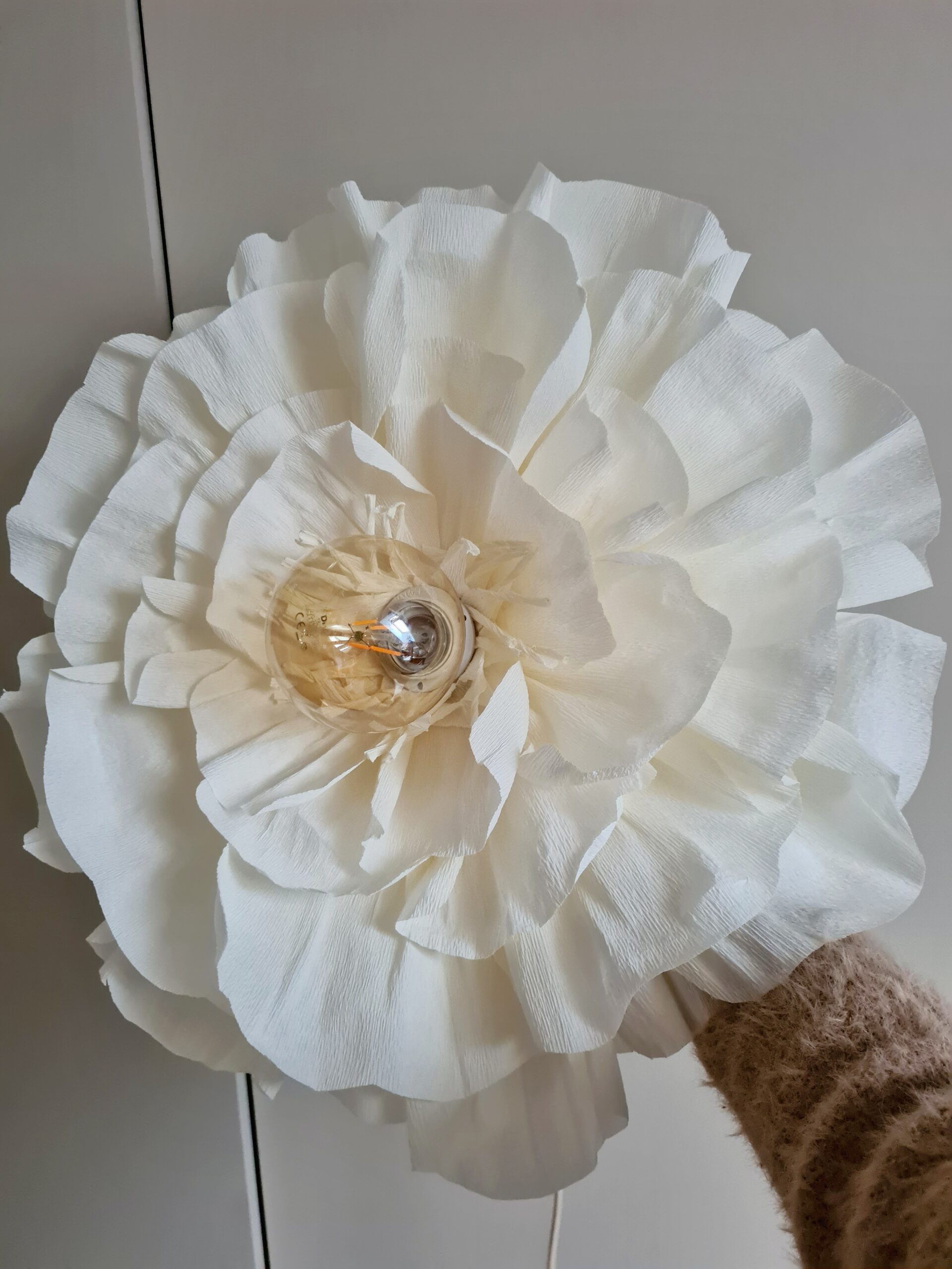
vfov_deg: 67.3
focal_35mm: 26
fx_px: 953
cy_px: 634
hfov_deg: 53.1
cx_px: 476
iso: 640
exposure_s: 1/50
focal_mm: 5.4
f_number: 1.8
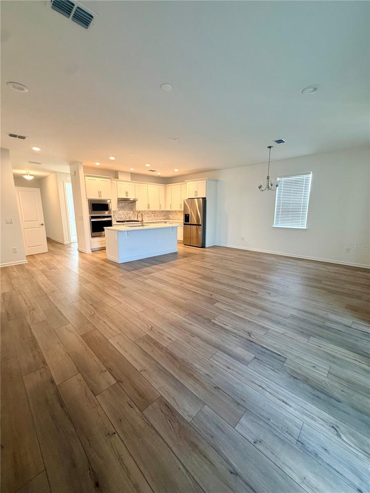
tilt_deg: -9.6
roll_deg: -0.5
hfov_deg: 85.7
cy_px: 246
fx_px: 200
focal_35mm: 14
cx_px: 185
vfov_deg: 102.1
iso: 200
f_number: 2.2
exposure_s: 1/60
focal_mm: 2.22
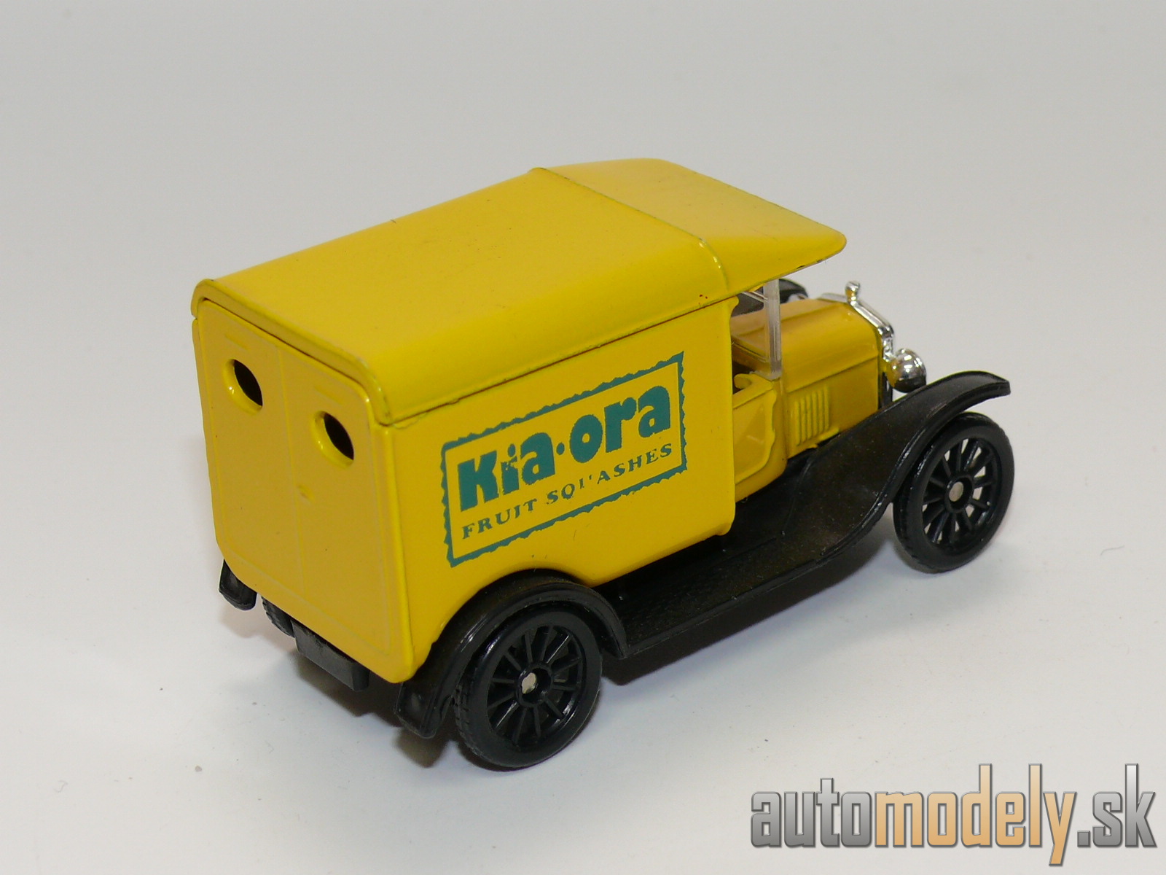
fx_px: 3200
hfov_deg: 20.7
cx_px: 583
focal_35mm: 95
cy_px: 438
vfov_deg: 15.6
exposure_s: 1/30
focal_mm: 12.9
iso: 100
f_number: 4
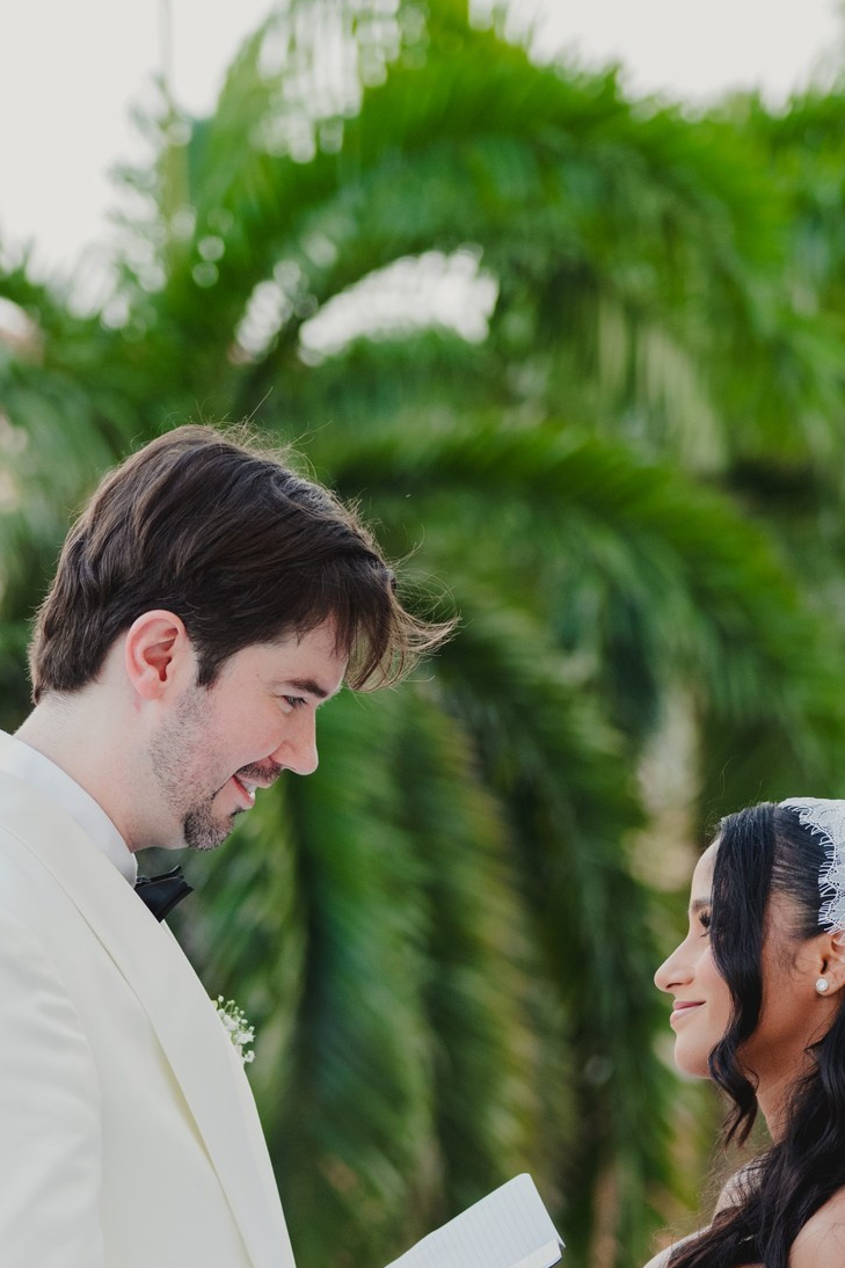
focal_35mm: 117
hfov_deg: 11.7
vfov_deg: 17.2
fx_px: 4120
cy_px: 1214
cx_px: 378
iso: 640
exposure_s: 1/500
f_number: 2.2
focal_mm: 50
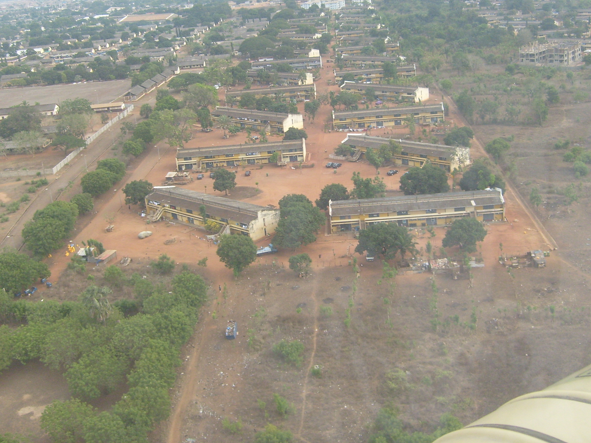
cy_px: 173
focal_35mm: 43
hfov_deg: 43.8
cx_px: 312
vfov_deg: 33.5
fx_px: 734
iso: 80
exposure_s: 1/350
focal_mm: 5.8
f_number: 2.8
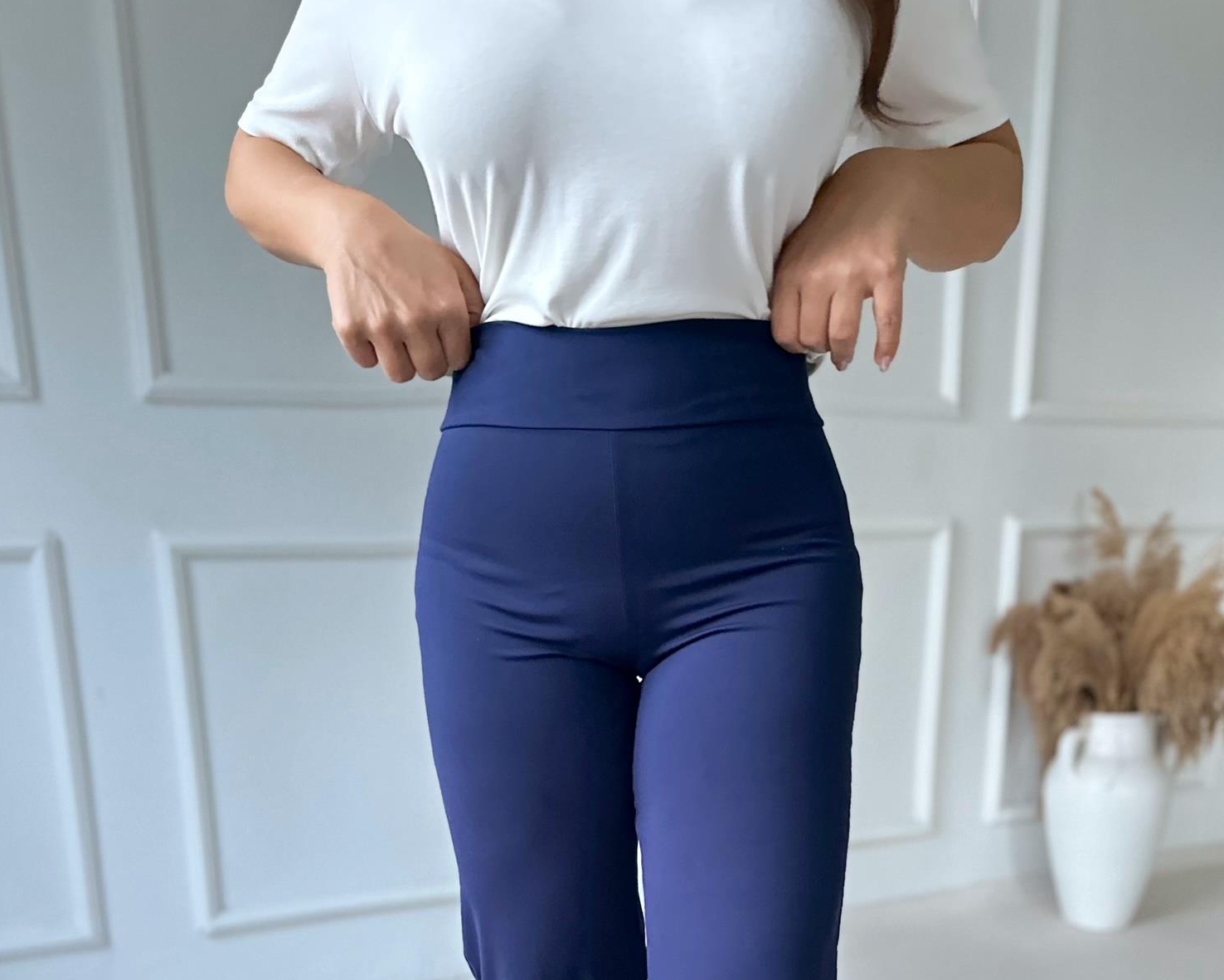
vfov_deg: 43.0
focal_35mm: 32
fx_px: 1159
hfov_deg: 55.7
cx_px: 617
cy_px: 827
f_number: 1.78
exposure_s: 1/44
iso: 1000
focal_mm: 6.86
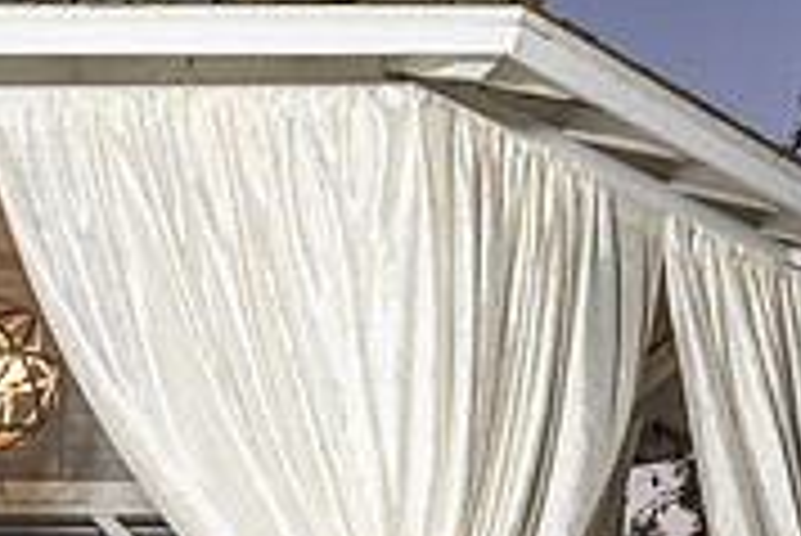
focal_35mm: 89
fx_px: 1982
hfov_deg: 21.9
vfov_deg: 14.0
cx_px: -26
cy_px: 901
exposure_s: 1/200
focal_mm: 24
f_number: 4.5
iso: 640
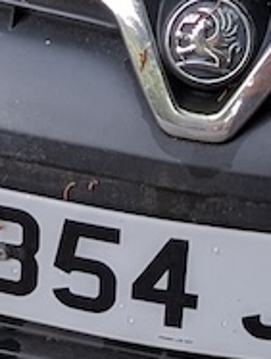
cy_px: -297
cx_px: 319
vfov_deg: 10.1
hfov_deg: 8.0
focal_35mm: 185
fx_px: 1925
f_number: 1.68
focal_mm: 6.9
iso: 18
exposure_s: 1/106
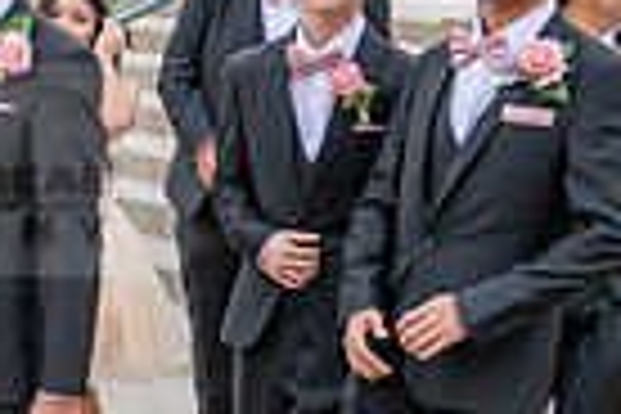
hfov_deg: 15.0
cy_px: 302
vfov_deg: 10.9
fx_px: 2156
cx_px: -359
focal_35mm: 125
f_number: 3.5
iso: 200
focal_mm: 24
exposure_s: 1/200
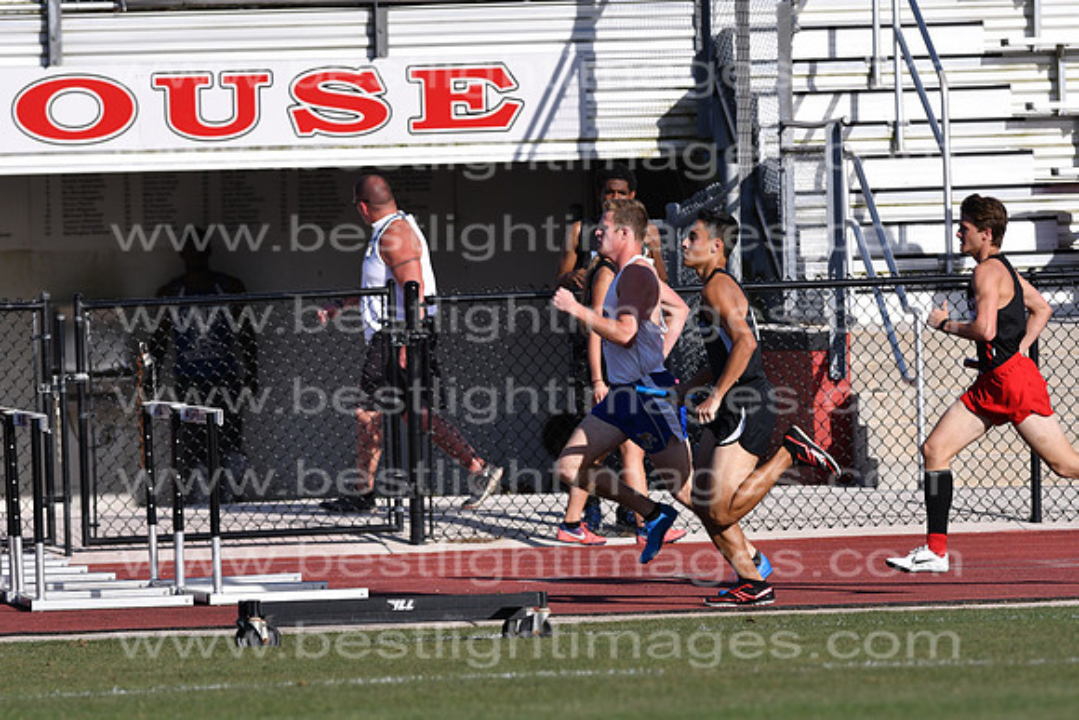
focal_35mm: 450
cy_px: 360
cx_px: 540
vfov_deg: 3.1
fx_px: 13490
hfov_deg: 4.6
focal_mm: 300
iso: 320
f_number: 5.6
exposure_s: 1/3200
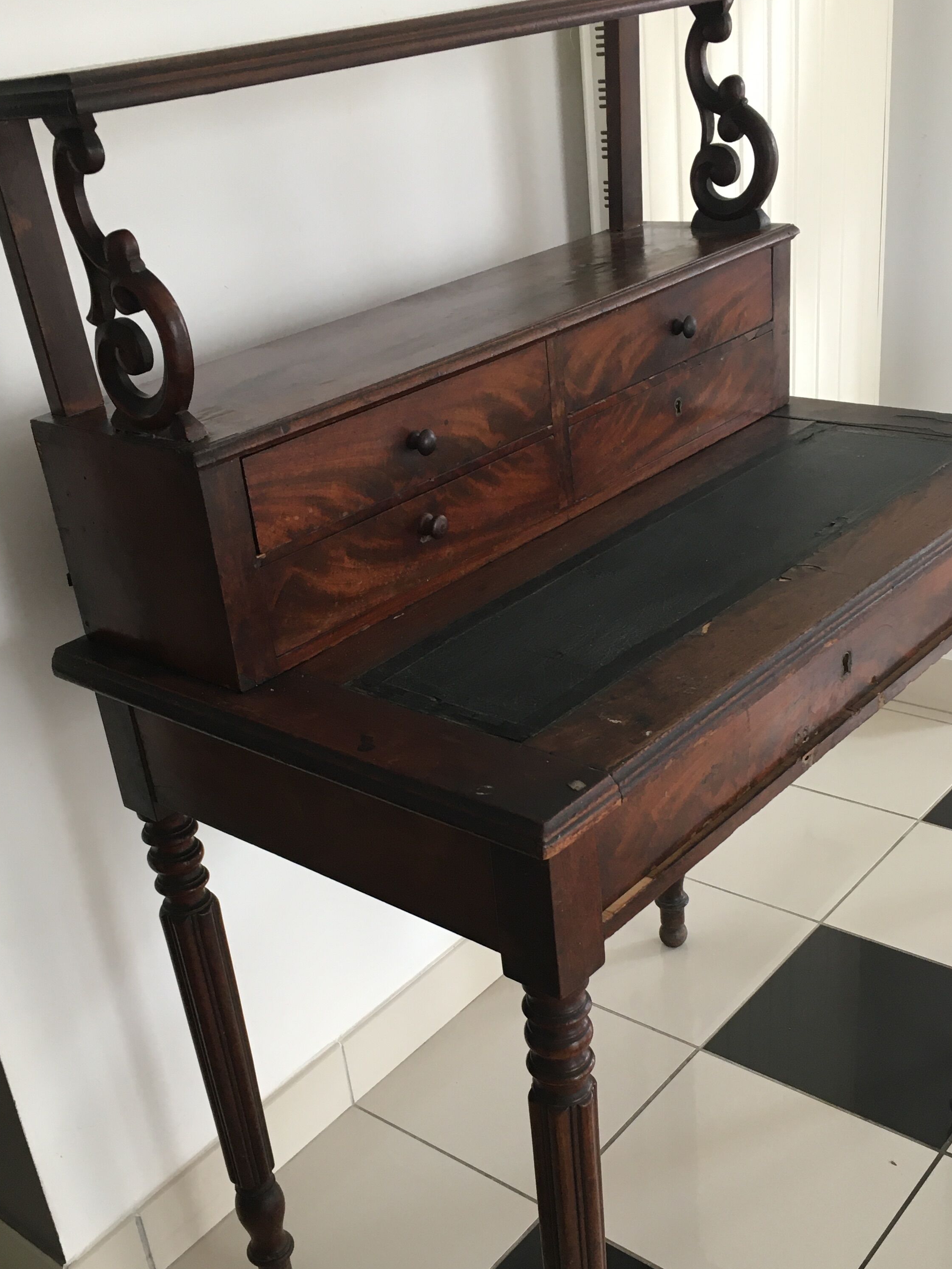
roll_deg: +5.7
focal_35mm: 39
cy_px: 753
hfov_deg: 36.8
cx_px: 485
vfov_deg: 47.6
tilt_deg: -27.4
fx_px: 1430
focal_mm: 4.15
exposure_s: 1/33
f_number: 2.2
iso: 80
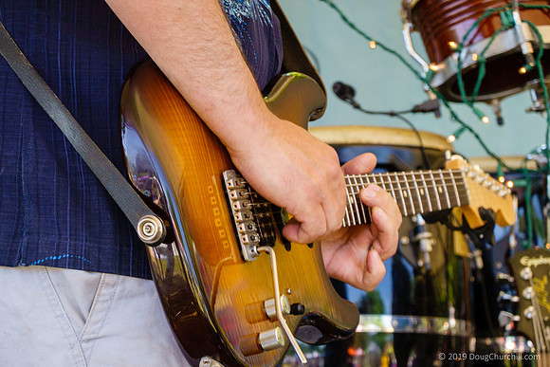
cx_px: 275
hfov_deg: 10.3
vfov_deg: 6.9
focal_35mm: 200
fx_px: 3056
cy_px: 184
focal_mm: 72
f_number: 4.5
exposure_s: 1/200
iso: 500
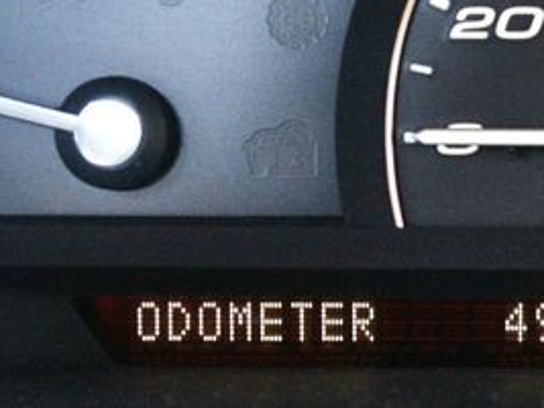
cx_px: 552
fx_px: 1885
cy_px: 288
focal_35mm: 120
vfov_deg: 12.3
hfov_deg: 16.1
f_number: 5
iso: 12800
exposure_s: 1/60
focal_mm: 35
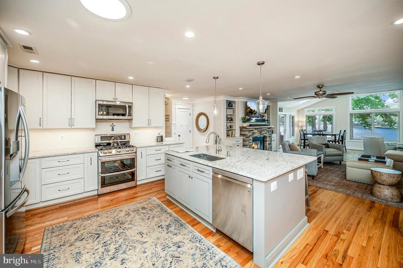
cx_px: 202
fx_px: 157
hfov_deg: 104.3
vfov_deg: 81.1
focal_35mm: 14
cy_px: 134
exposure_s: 1/60
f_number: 4.5
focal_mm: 14
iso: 200
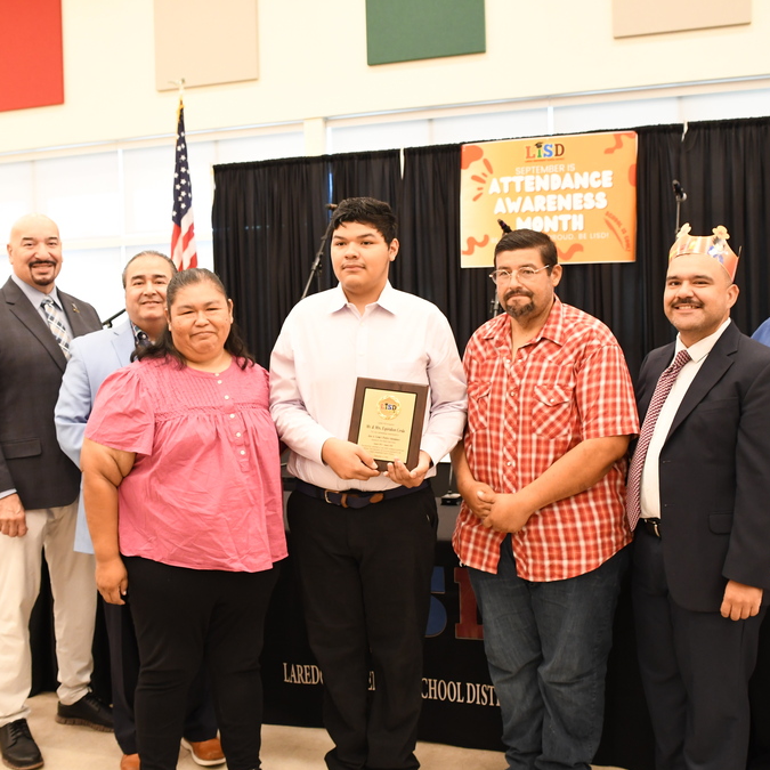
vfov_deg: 41.9
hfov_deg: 41.8
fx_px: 1007
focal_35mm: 40
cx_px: 365
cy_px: 387
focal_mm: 21
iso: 1600
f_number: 5.6
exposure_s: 1/100
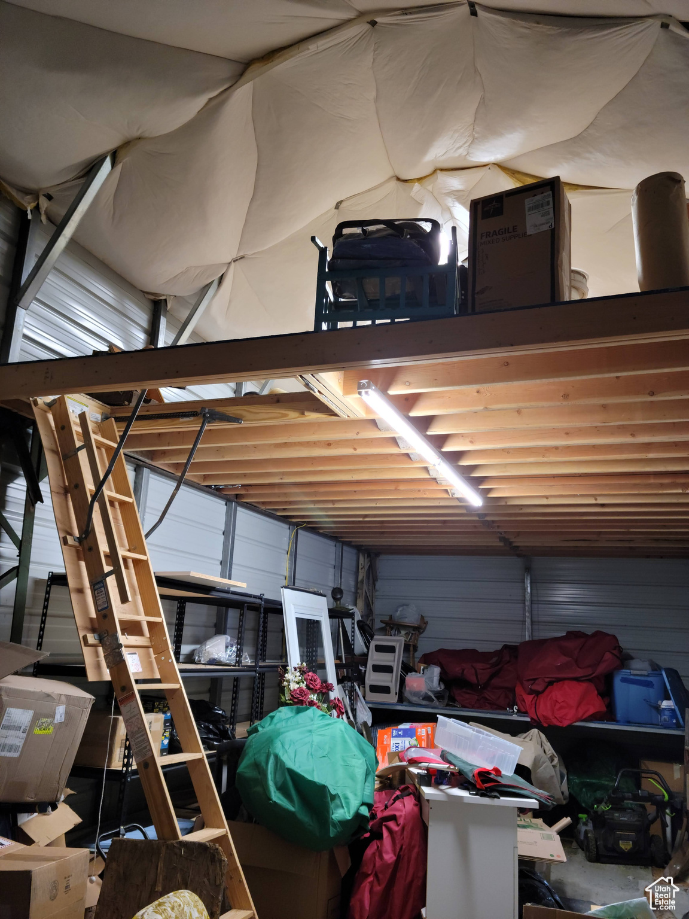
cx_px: 344
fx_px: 743
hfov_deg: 49.7
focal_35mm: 28
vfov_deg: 63.4
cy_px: 460
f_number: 2
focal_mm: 5.9
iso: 250
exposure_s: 1/60
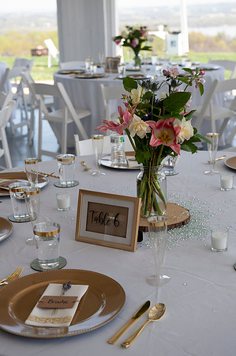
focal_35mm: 60
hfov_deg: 22.6
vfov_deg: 33.4
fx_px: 591
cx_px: 118
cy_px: 178
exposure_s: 1/200
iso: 125
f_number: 5.6
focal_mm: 60
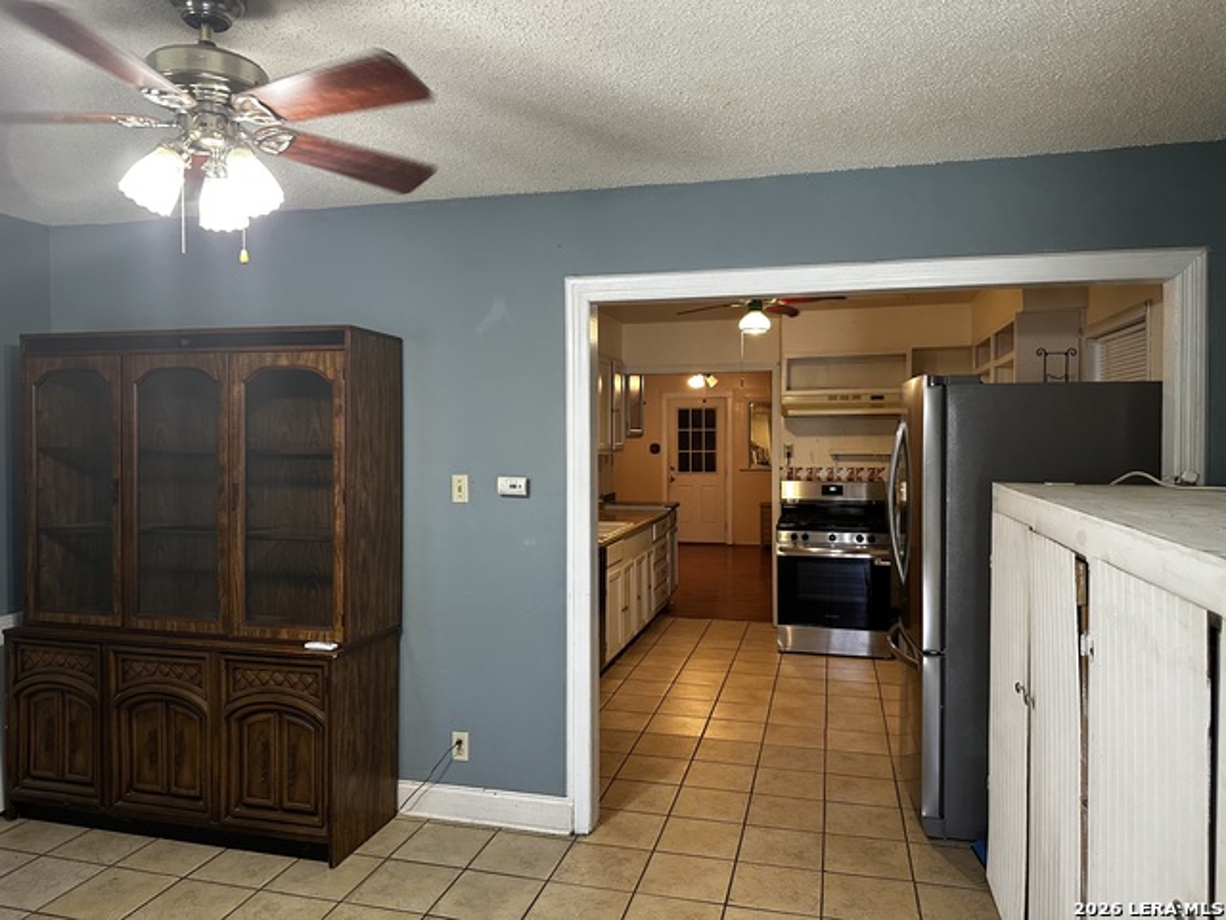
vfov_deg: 56.8
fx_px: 850
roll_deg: +0.4
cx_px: 613
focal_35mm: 24
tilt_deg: -1.2
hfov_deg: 71.6
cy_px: 460
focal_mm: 6.86
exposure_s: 1/60
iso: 320
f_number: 1.78
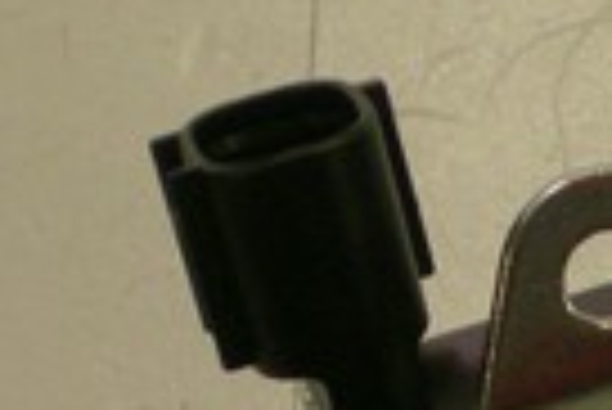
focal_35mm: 215
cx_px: 634
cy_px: 491
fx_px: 3659
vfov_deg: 6.4
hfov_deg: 9.5
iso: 195
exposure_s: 1/61.5
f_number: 3.5
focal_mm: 7.4
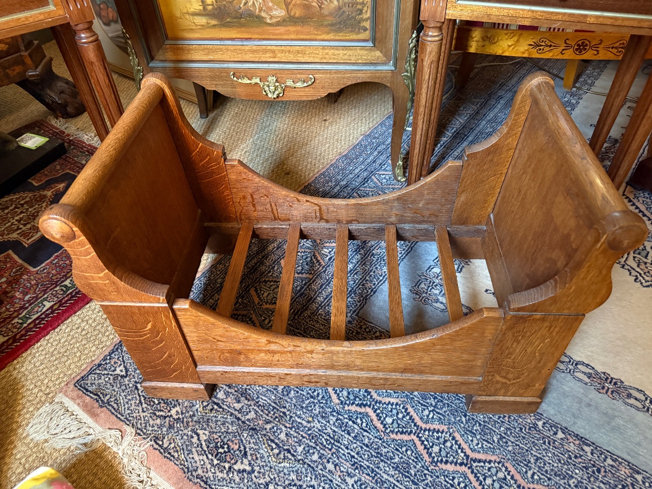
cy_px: 244
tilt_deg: -44.1
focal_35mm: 24
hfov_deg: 71.6
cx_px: 326
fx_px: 452
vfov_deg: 56.8
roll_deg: +2.4
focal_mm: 6.76
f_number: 1.78
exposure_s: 1/36
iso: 1000
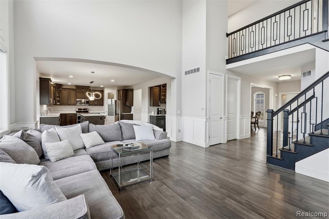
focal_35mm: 16
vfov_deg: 73.7
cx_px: 164
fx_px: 146
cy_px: 110
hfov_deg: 96.8
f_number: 8
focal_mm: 16
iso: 250
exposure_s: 1/200
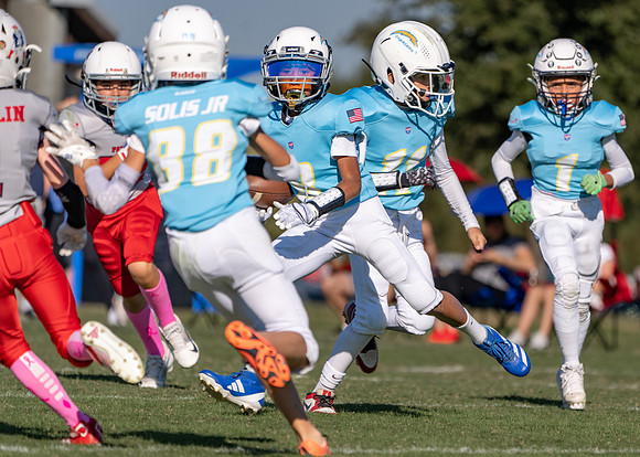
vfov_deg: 2.7
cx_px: 430
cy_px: 280
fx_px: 9601
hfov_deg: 3.8
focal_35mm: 528
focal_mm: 400
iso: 125
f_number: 5.6
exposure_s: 1/1250
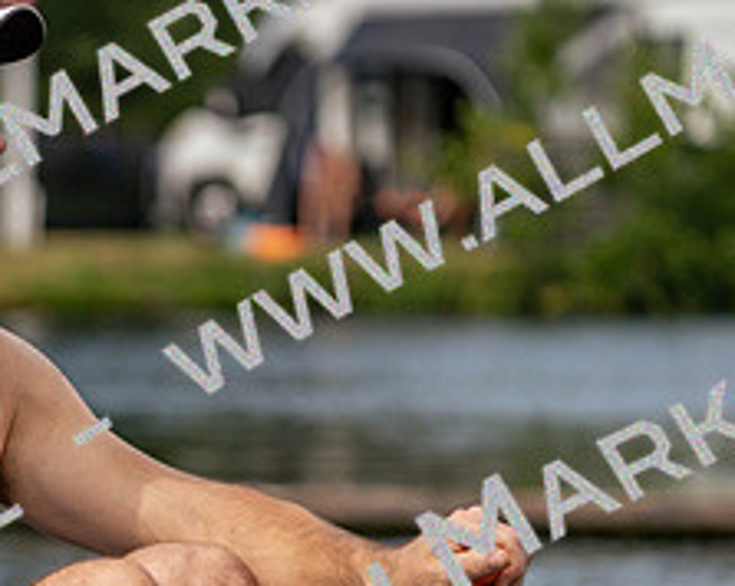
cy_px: 449
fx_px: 10628
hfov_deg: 4.0
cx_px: -76
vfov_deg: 3.2
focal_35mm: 489
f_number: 5.6
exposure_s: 1/1600
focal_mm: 200
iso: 320
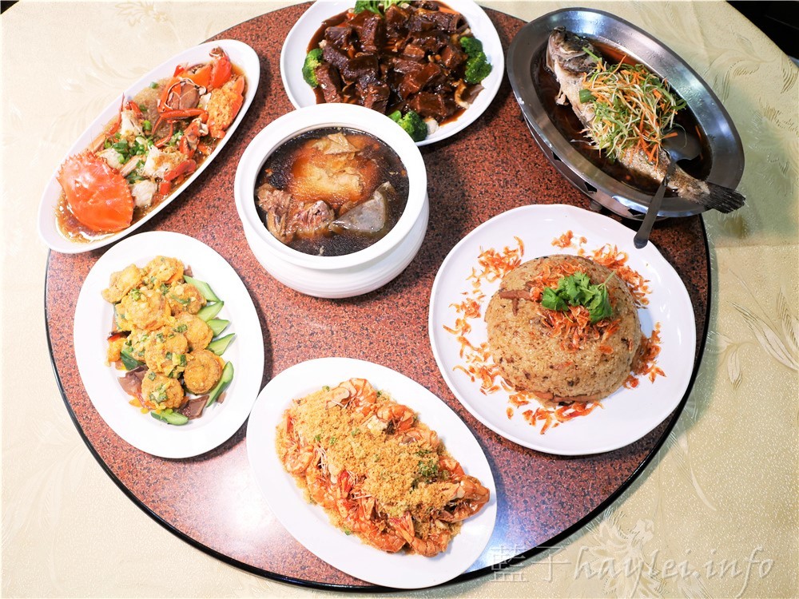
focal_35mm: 30
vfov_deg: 46.8
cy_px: 300
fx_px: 692
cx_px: 400
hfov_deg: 60.0
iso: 400
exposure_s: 1/60
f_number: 1.7
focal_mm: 15
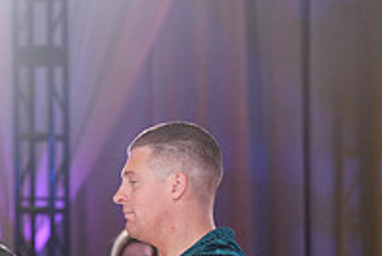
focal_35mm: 309
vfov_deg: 4.4
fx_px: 3281
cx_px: 36
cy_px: 510
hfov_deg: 6.6
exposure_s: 1/400
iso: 2000
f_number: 4
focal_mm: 106
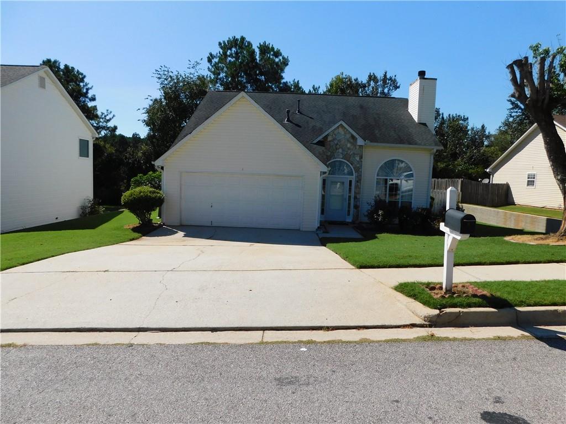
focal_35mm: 23
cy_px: 212
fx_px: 376
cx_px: 283
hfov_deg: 73.9
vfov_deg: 58.9
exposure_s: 1/640
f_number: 6
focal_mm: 4
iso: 125
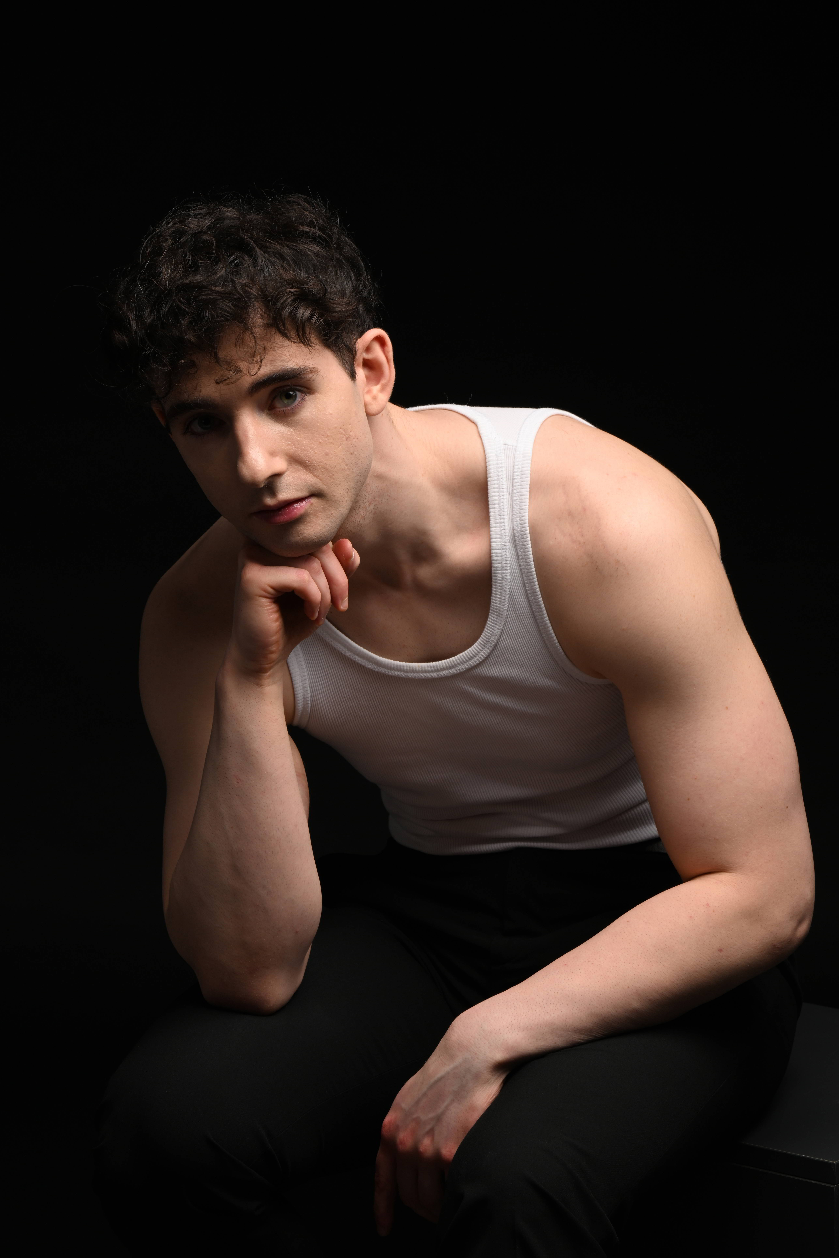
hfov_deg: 10.2
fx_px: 4684
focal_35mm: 134
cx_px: 392
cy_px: 610
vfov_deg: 15.3
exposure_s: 1/125
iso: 200
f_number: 14
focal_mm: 125
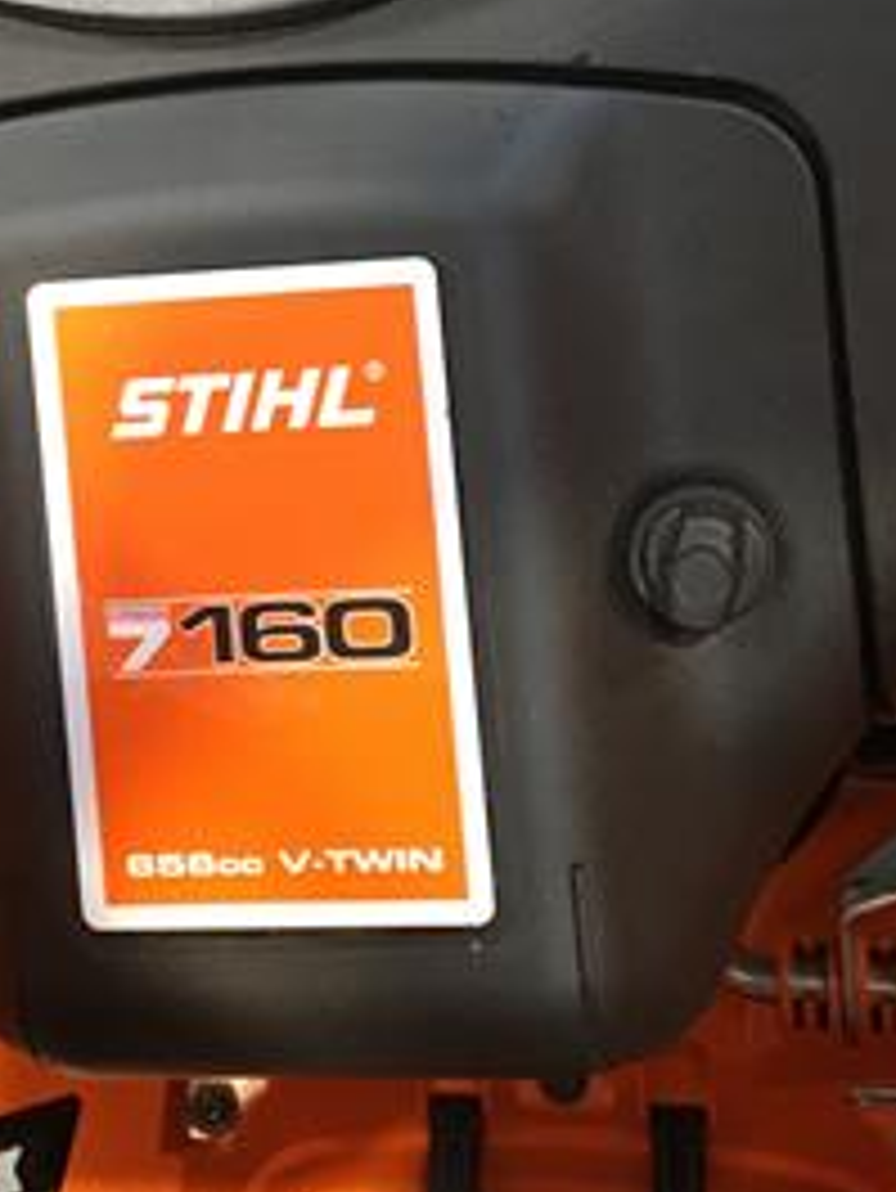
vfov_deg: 24.0
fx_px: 2690
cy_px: 18
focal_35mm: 78
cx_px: 261
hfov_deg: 18.8
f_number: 2.2
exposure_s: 1/33
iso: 200
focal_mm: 4.15
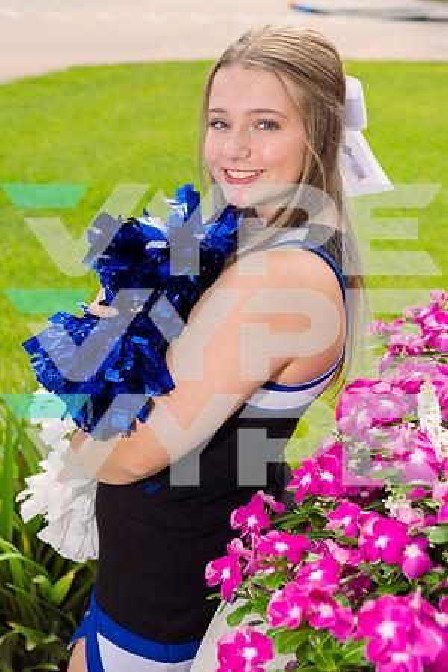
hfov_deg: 19.5
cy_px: 336
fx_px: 1307
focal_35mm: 70
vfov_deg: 28.8
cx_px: 224
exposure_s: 1/250
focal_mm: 70
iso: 125
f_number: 7.1
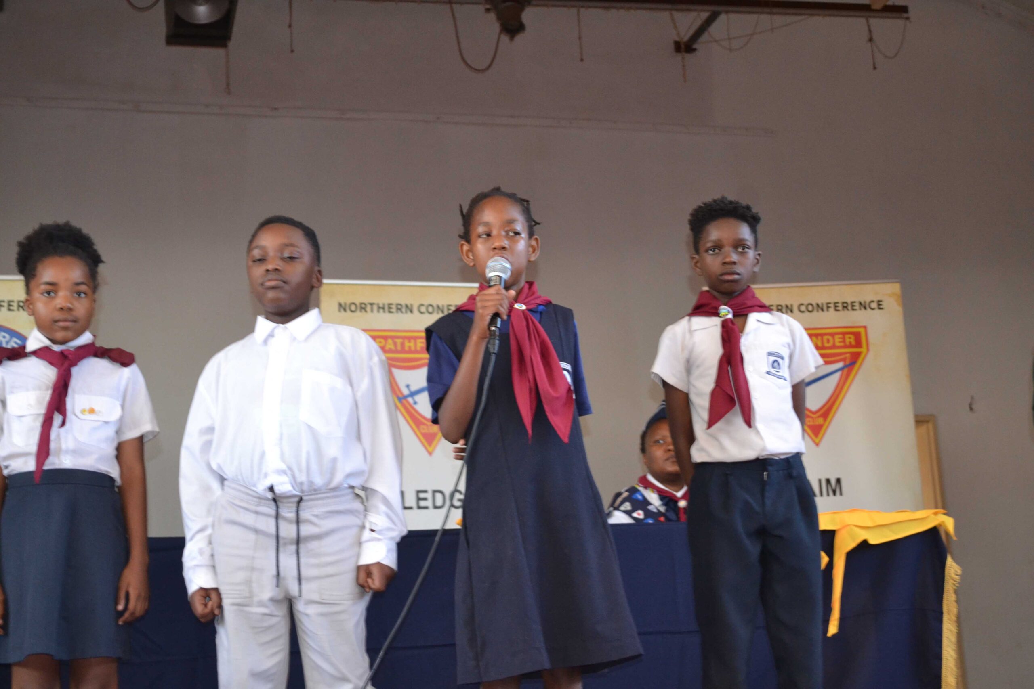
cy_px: 344
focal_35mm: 57
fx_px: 1637
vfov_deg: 23.8
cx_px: 517
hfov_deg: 35.1
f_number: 5
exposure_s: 1/60
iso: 1250
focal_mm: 38
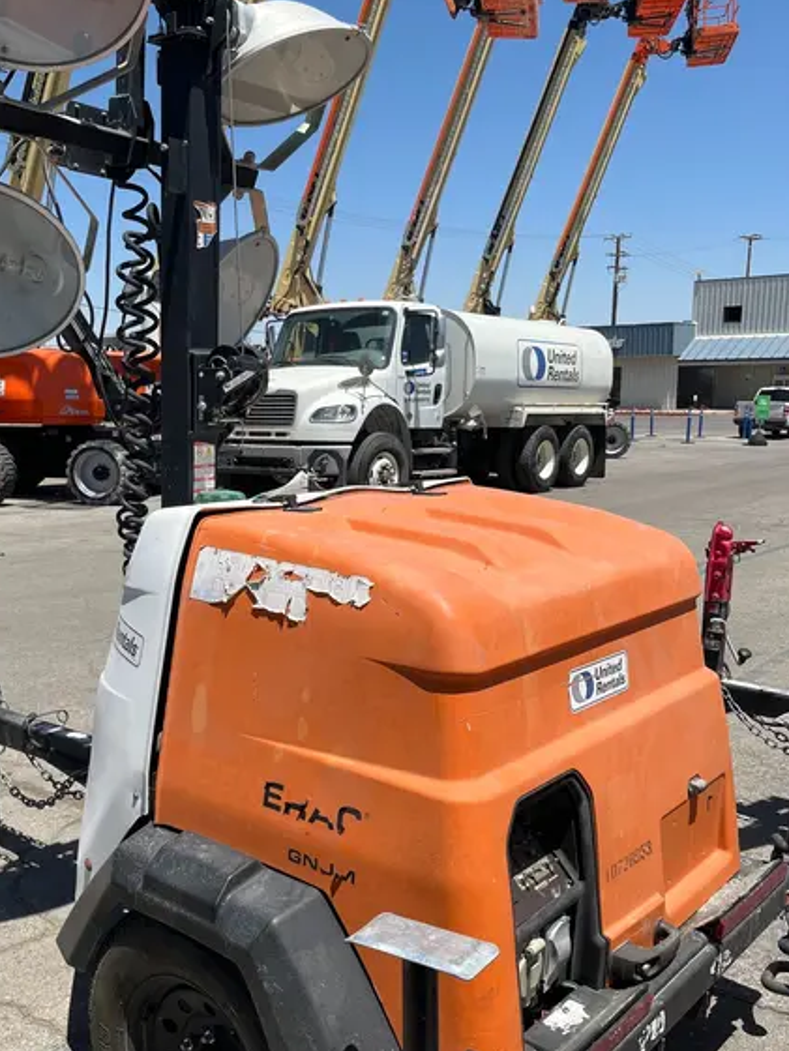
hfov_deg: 41.4
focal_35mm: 34
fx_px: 1033
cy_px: 572
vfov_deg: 53.9
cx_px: 281
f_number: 1.6
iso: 50
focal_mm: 5.1
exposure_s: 1/4149
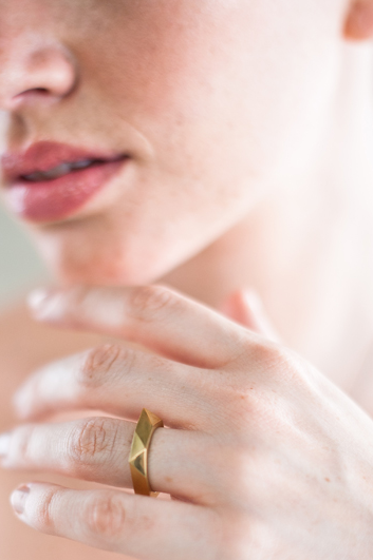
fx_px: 1324
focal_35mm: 85
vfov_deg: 23.7
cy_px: 423
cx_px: 151
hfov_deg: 16.0
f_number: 2
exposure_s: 1/320
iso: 200
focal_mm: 50
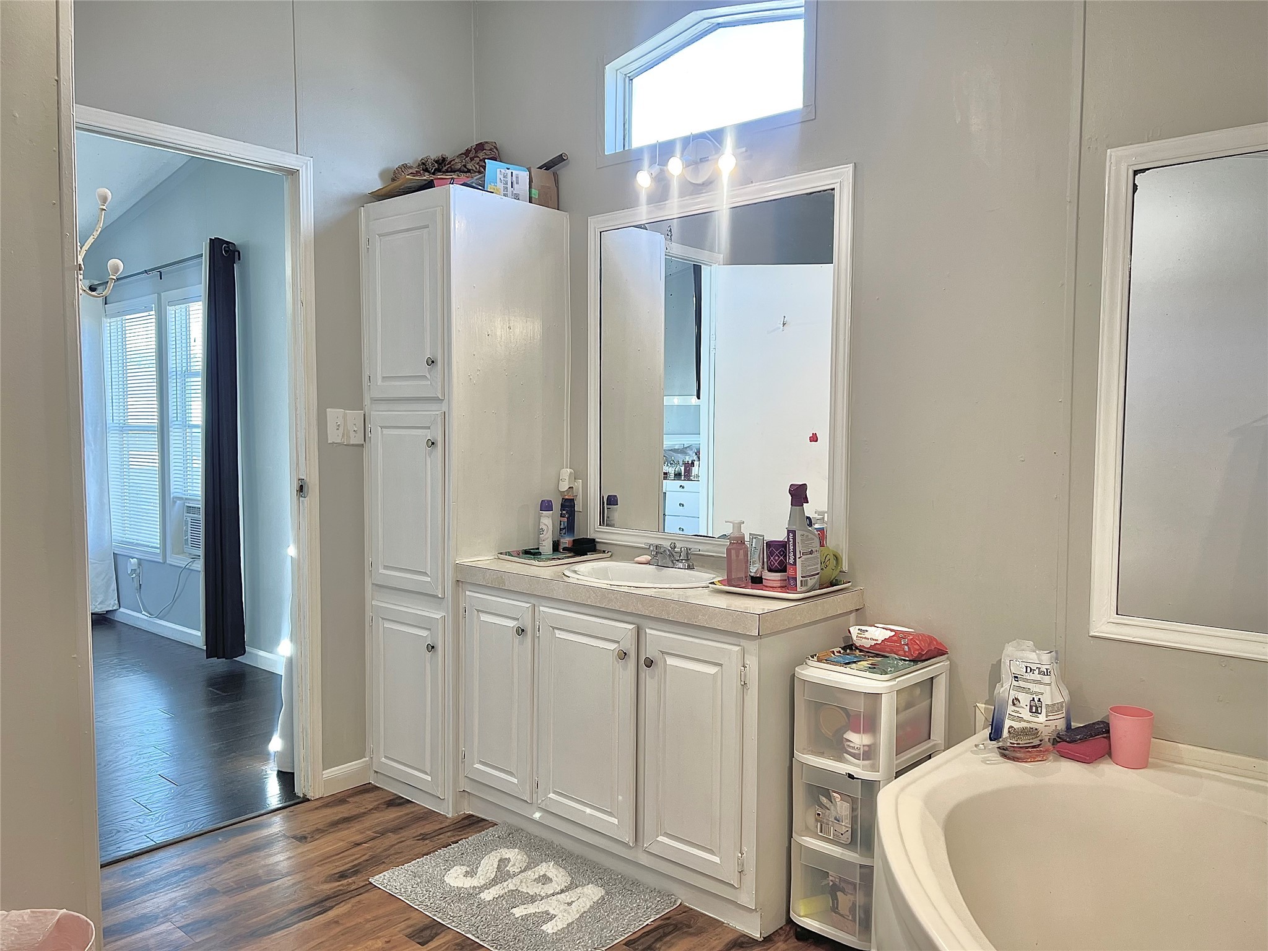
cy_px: 476
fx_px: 952
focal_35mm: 26
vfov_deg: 53.1
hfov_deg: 67.3
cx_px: 634
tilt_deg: -3.0
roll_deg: -0.1
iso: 64
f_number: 1.5
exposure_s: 1/120
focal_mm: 5.7
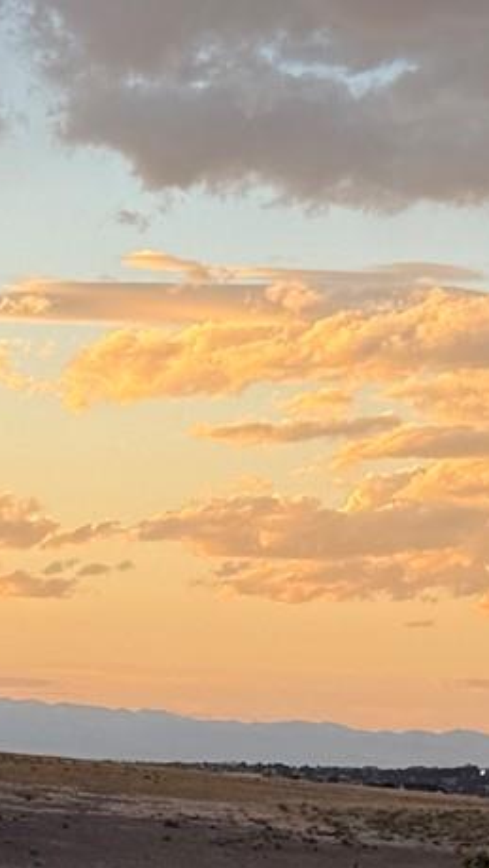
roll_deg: -1.4
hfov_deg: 6.7
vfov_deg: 11.7
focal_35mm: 182
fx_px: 4192
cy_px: 859
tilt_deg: -2.1
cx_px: 302
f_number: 1.78
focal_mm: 6.76
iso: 100
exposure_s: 1/769
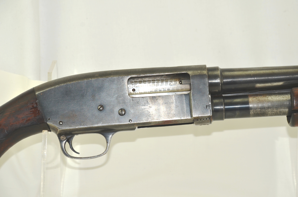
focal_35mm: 112
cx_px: 149
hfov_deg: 18.2
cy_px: 98
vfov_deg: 12.1
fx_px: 929
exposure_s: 1/125
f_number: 5.3
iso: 200
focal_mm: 75
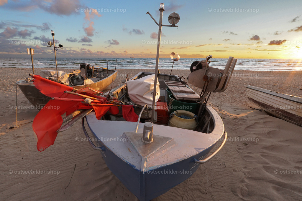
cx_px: 151
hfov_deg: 95.0
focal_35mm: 16
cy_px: 100
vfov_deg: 72.1
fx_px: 138
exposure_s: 1/160
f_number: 9
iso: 400
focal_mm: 11
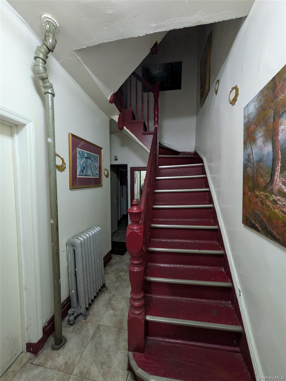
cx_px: 143
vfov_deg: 102.1
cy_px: 190
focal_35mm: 14
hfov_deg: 85.7
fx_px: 154
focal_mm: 1.83
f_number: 2.2
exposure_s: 1/30
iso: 514
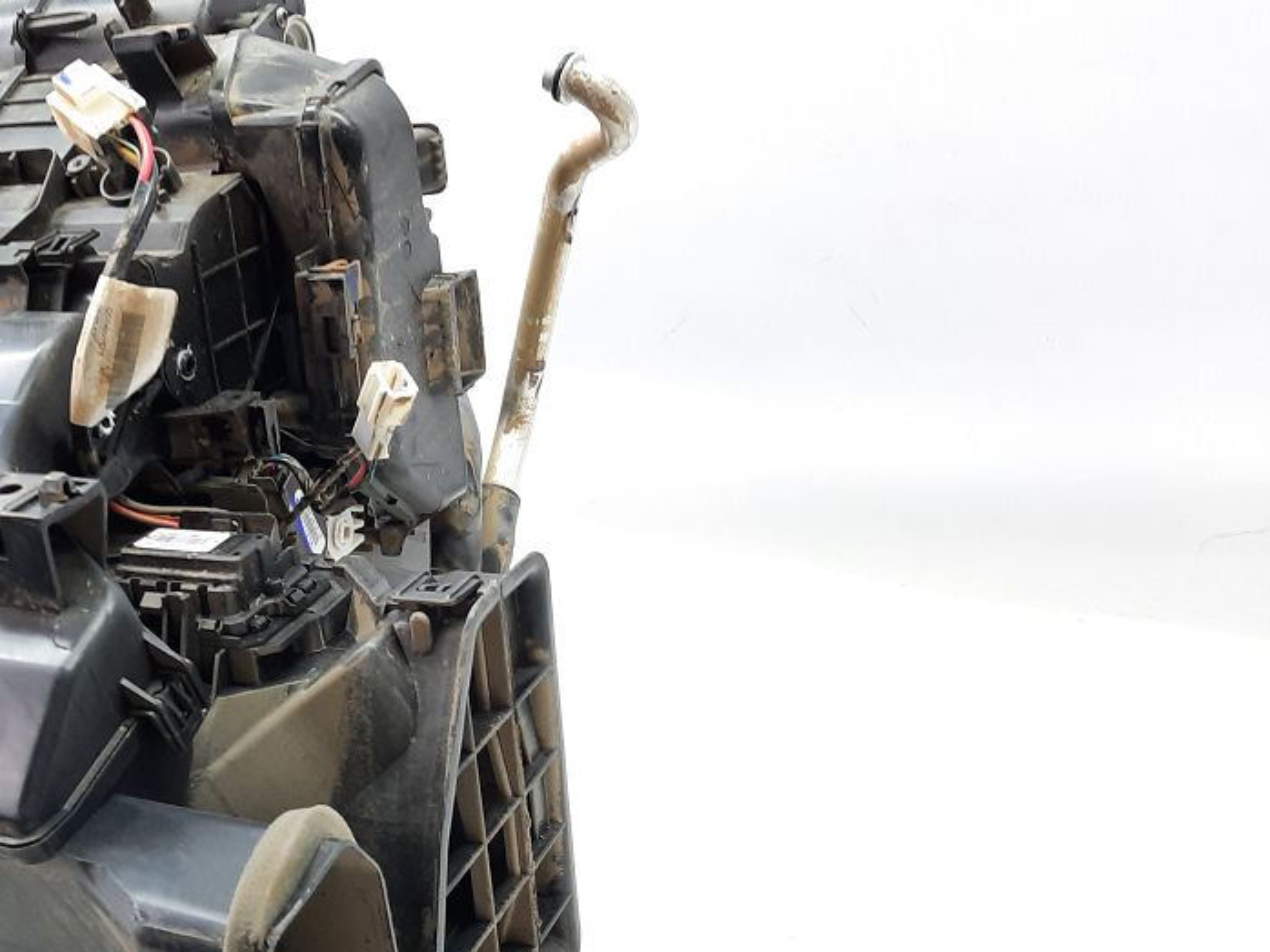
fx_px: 1577
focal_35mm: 43
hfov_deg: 41.2
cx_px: 187
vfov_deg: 33.4
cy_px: 603
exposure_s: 1/50
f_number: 2
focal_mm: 4.6
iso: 160
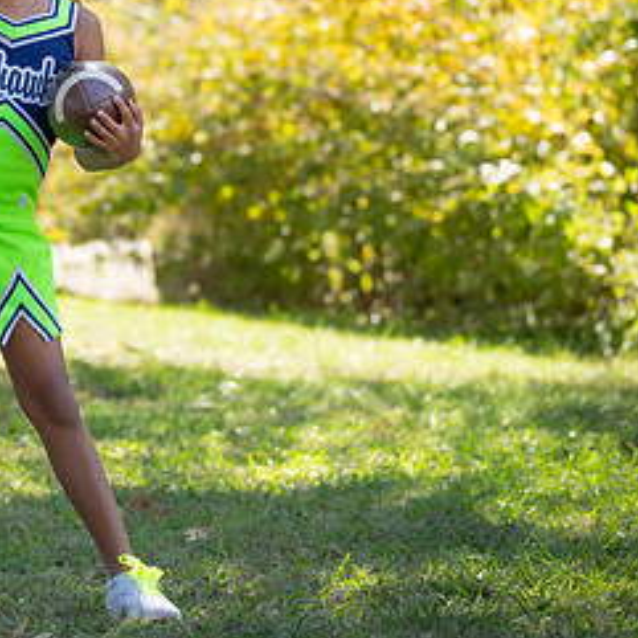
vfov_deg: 9.6
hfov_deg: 9.6
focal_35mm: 181
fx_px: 3774
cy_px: 171
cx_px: -30
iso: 100
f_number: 2.8
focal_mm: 79
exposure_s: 1/400
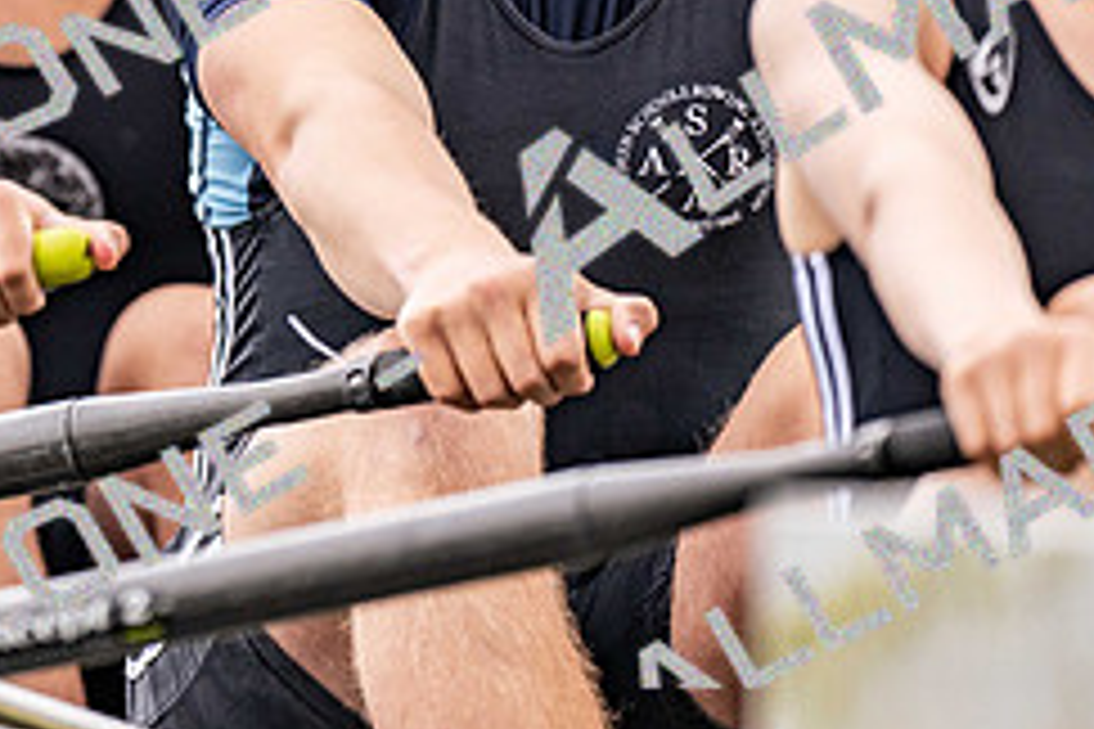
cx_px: 135
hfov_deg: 1.4
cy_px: -83
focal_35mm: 1434
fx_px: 43574
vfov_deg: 1.0
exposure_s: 1/2500
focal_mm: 600
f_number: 4
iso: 640
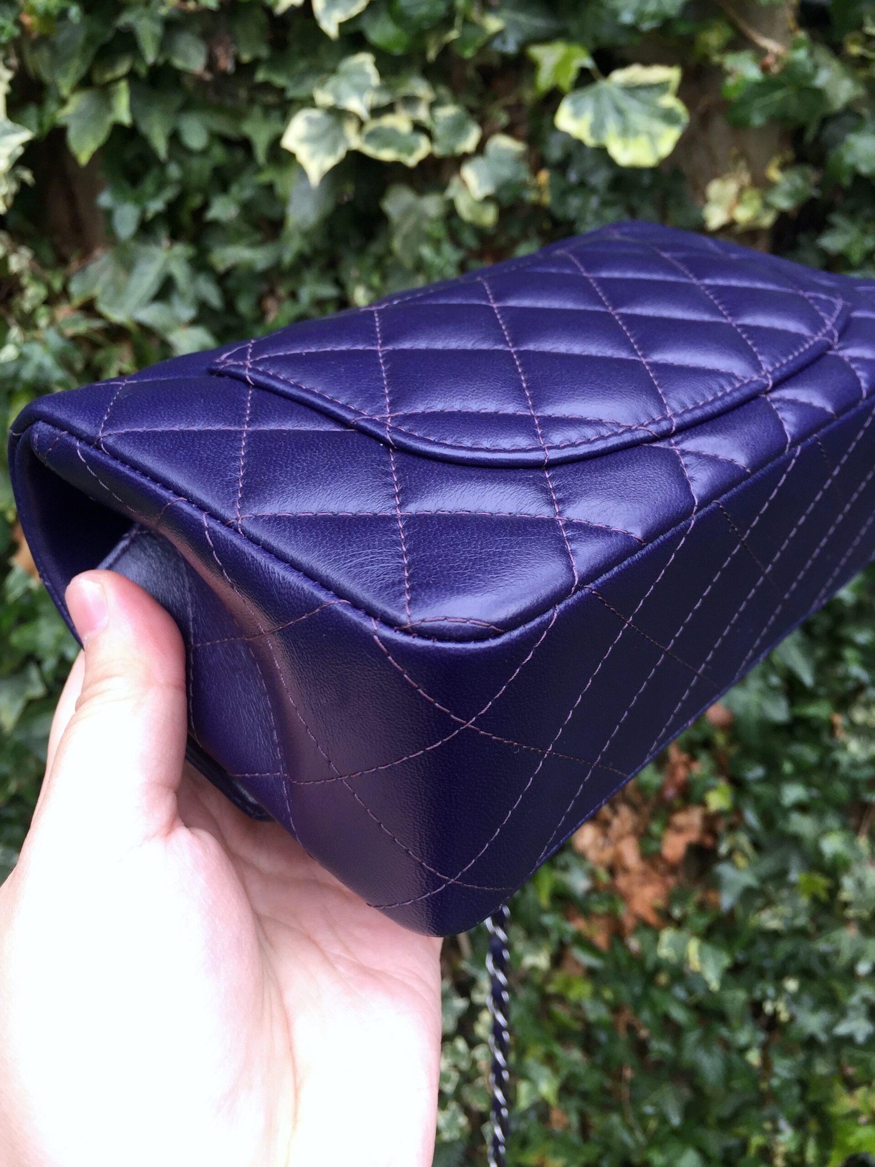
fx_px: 977
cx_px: 438
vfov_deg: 61.7
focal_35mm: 29
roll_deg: +3.4
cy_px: 584
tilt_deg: -24.6
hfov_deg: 48.2
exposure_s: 1/120
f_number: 2.2
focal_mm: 4.15
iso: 50
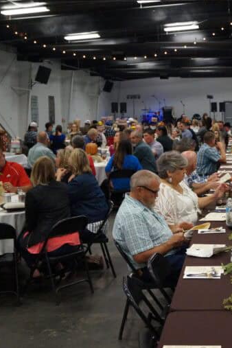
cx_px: 237
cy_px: 175
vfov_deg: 33.9
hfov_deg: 22.1
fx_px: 570
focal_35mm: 59
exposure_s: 1/160
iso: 3200
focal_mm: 26
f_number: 4.5
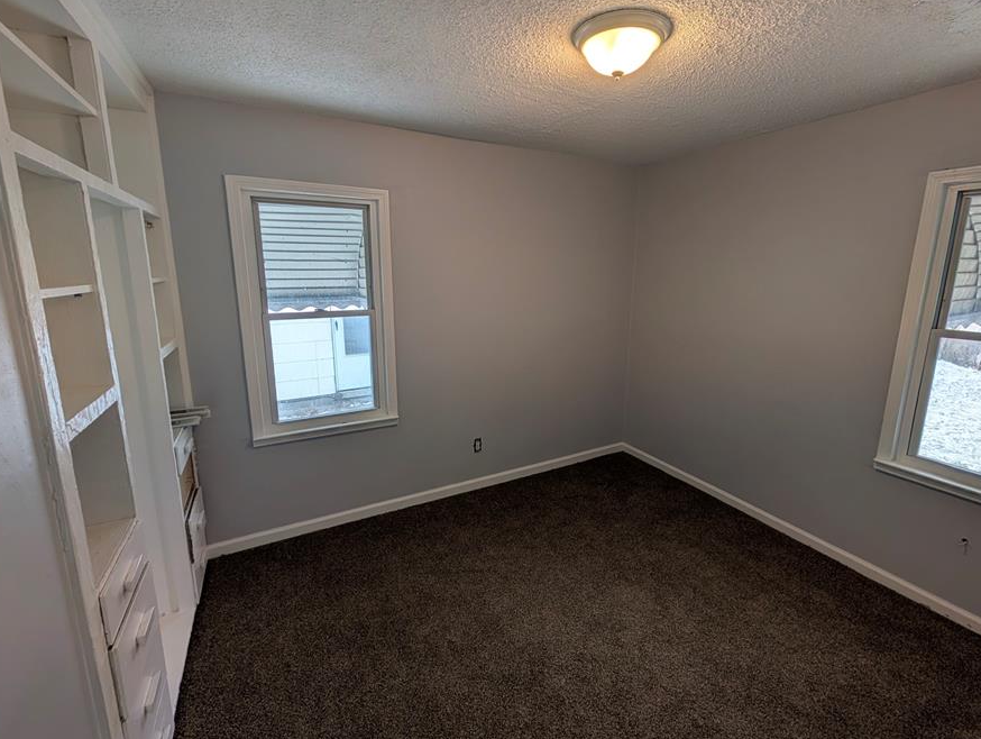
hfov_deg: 102.0
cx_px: 503
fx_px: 397
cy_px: 347
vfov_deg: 85.7
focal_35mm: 14
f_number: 1.7
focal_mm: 2.02
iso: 55
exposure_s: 1/210
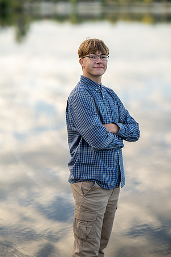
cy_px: 128
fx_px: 606
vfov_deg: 23.9
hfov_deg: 16.1
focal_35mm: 85
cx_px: 86
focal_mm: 85
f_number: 1.8
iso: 100
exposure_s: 1/1000
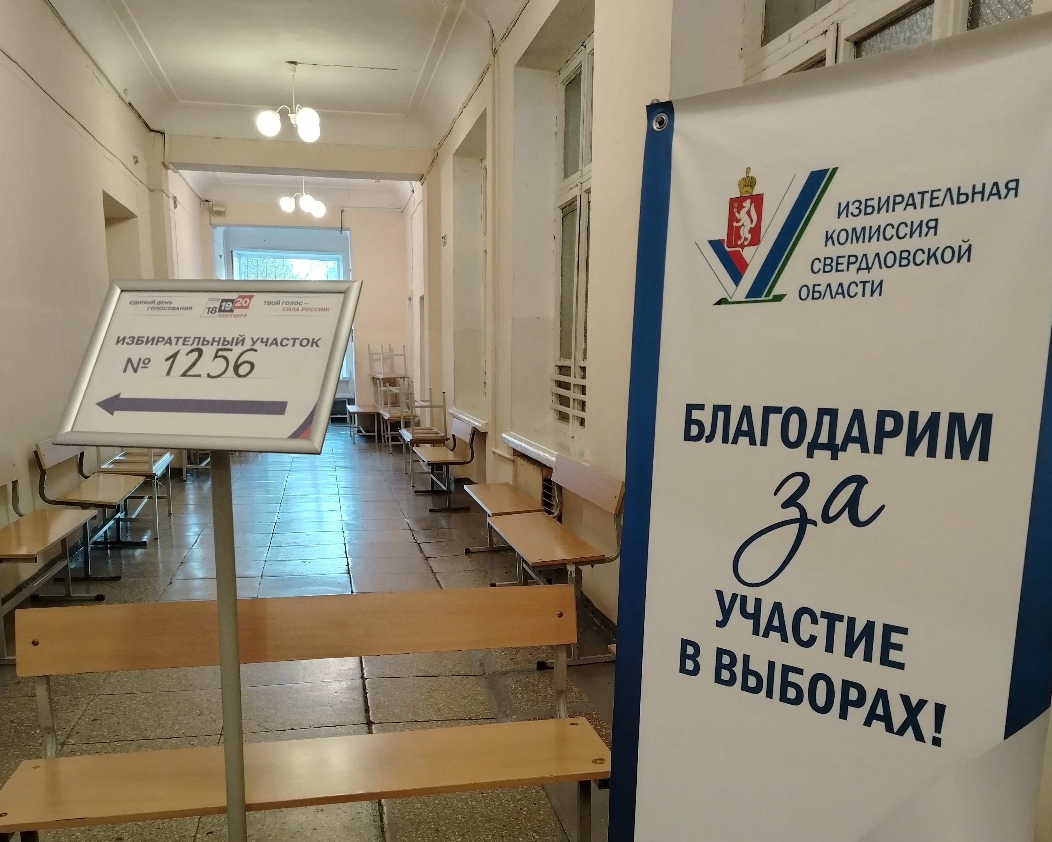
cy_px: 574
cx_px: 528
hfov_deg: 55.7
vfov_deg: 45.0
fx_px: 996
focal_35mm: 32
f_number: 1.75
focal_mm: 5.25
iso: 1409
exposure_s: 1/33.3
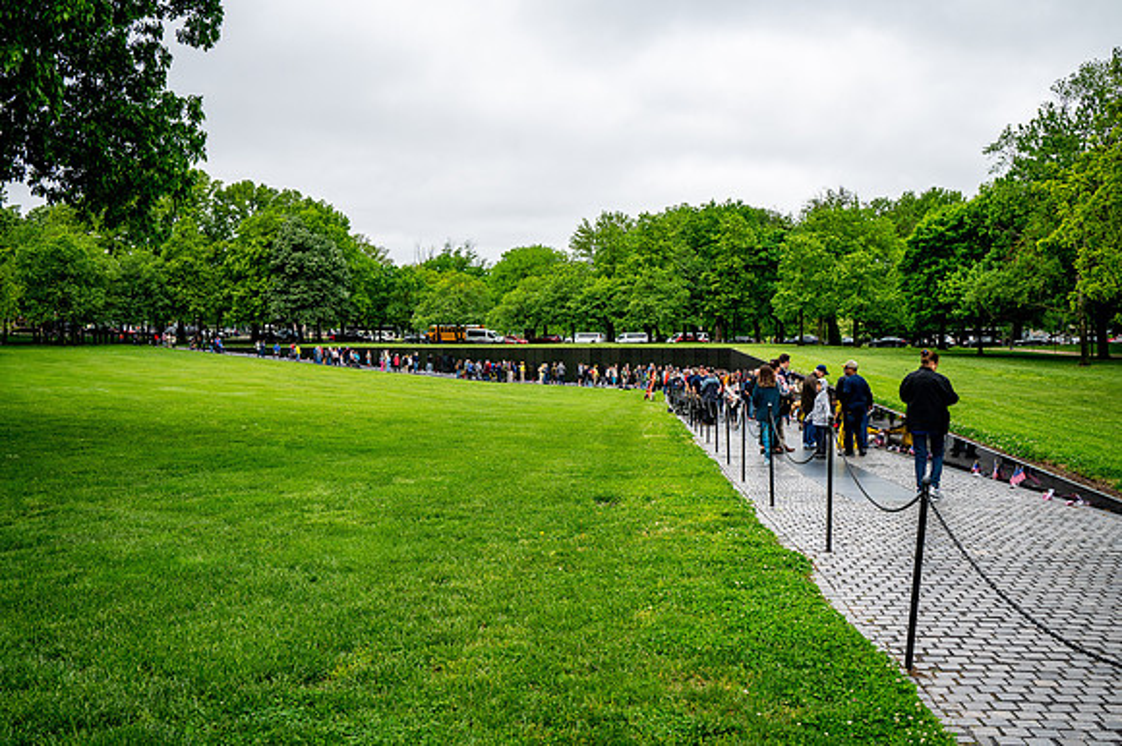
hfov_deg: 53.2
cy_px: 373
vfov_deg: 36.8
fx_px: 1121
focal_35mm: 36
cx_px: 561
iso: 500
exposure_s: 1/640
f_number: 8
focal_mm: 36
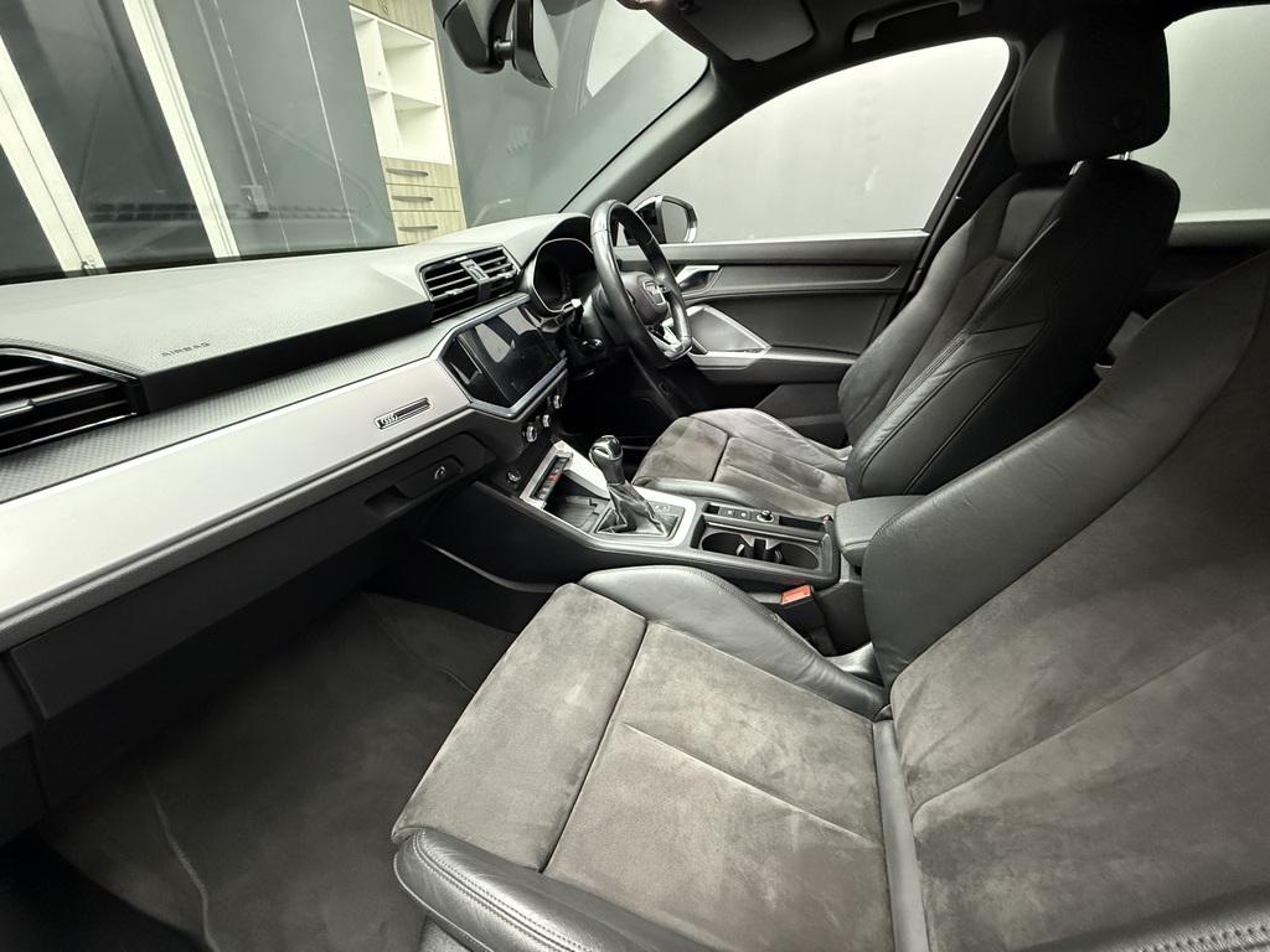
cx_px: 635
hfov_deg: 102.1
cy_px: 476
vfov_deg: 85.7
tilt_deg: -27.0
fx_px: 514
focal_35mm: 14
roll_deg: +1.3
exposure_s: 1/33
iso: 1000
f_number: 2.2
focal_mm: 2.22
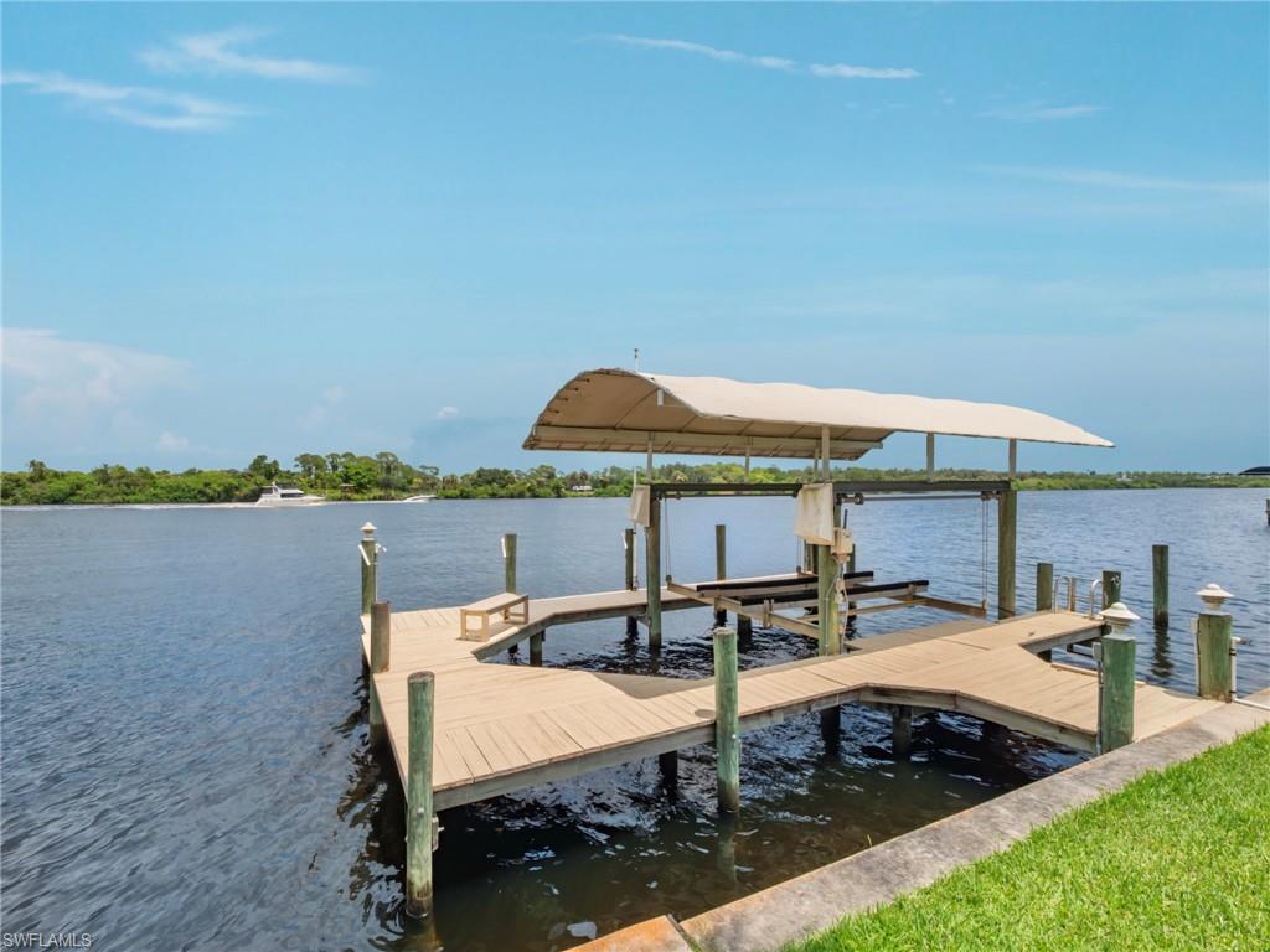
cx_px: 635
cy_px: 476
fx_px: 514
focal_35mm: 14
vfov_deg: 85.7
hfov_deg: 102.1
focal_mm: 7
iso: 200
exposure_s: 1/640
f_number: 7.1
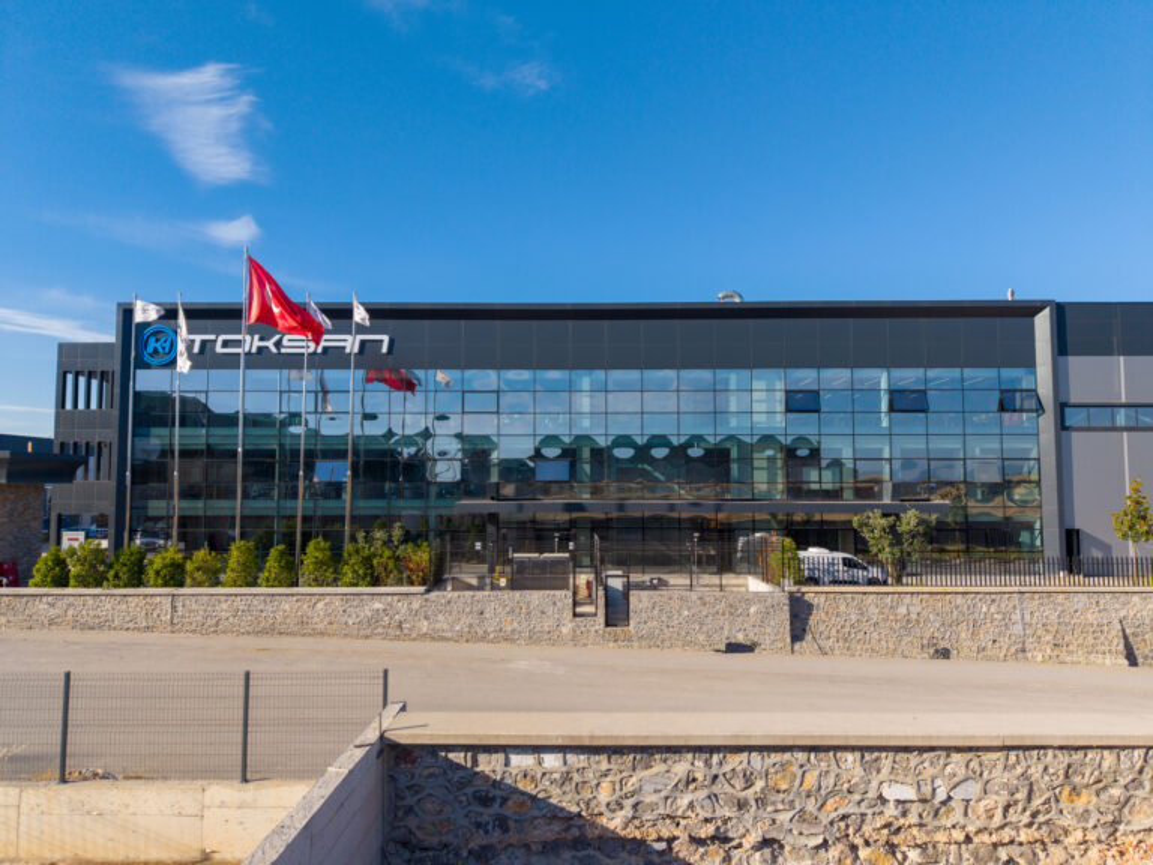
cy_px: 432
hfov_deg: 71.6
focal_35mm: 24
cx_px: 576
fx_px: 799
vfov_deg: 56.8
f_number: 1.8
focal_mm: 8.67
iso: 170
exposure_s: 1/240
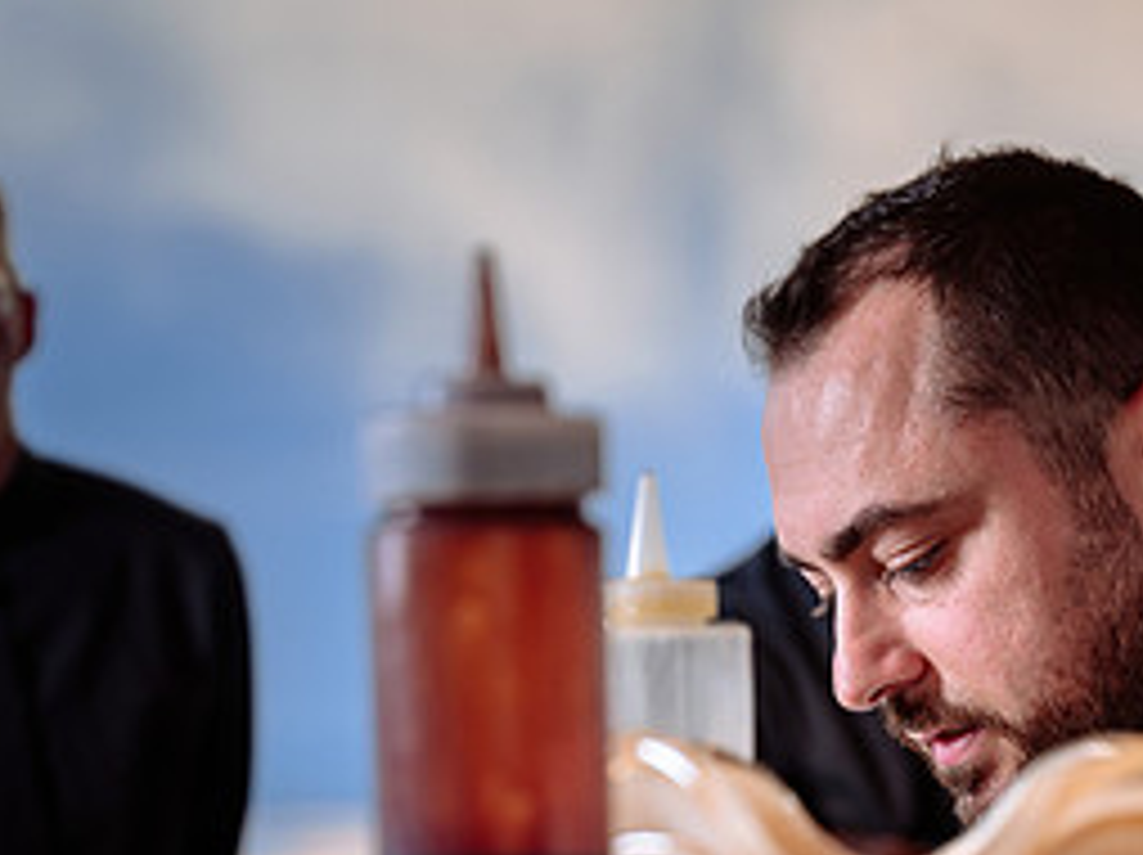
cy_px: 830
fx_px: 5080
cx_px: 904
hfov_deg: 12.8
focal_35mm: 154
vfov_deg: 9.6
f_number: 4
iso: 100
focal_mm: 70
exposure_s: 1/80
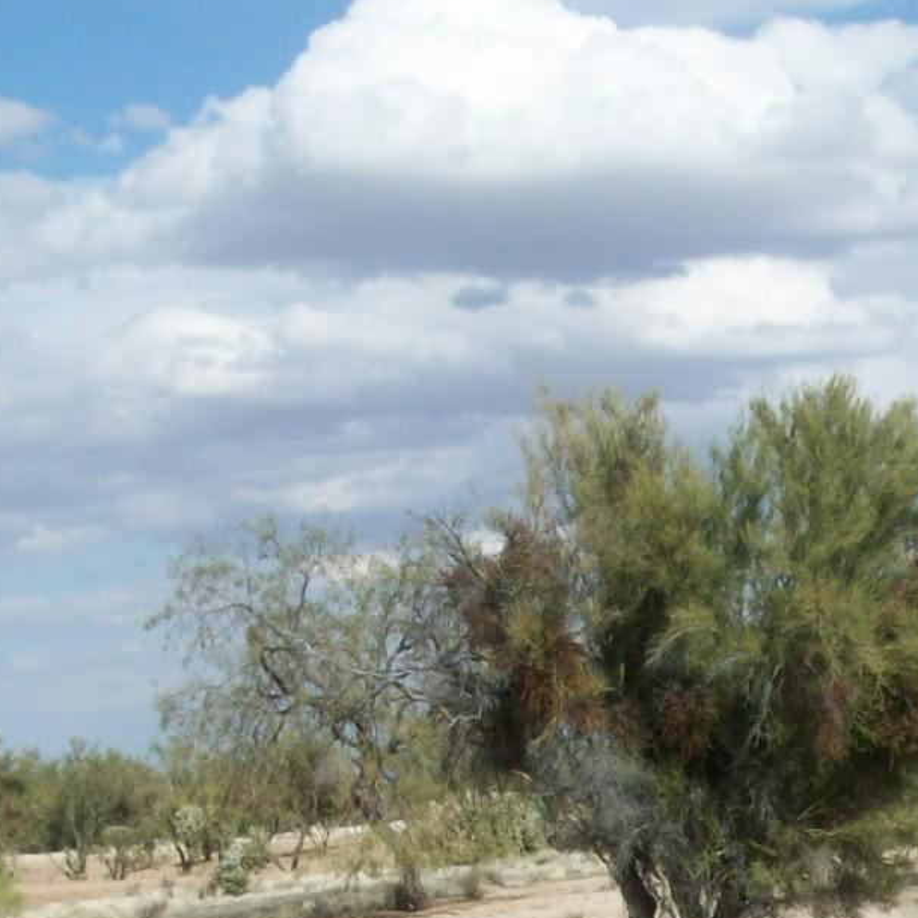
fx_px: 3030
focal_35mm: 101
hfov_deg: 16.5
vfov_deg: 17.0
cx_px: 1099
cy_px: 820
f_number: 5.5
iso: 64
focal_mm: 5.7
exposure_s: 1/503
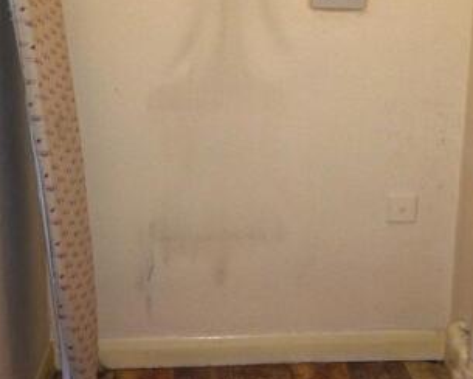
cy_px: 106
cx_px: 278
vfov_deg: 26.9
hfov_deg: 33.5
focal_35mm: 56
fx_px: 784
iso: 100
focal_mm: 4.12
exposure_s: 1/30
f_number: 2.2
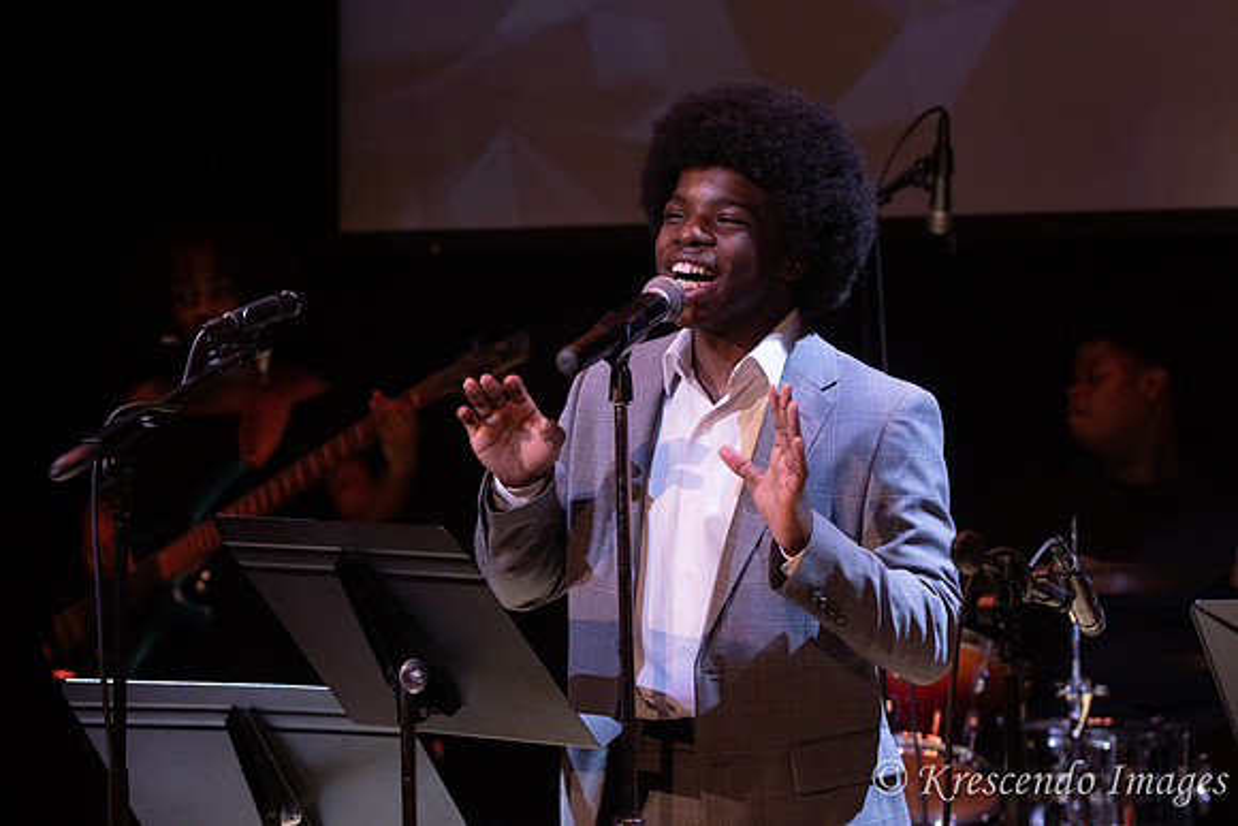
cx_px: 619
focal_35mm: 147
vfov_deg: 9.3
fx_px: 5056
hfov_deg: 14.0
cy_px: 413
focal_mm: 98
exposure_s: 1/200
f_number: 4
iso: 1600
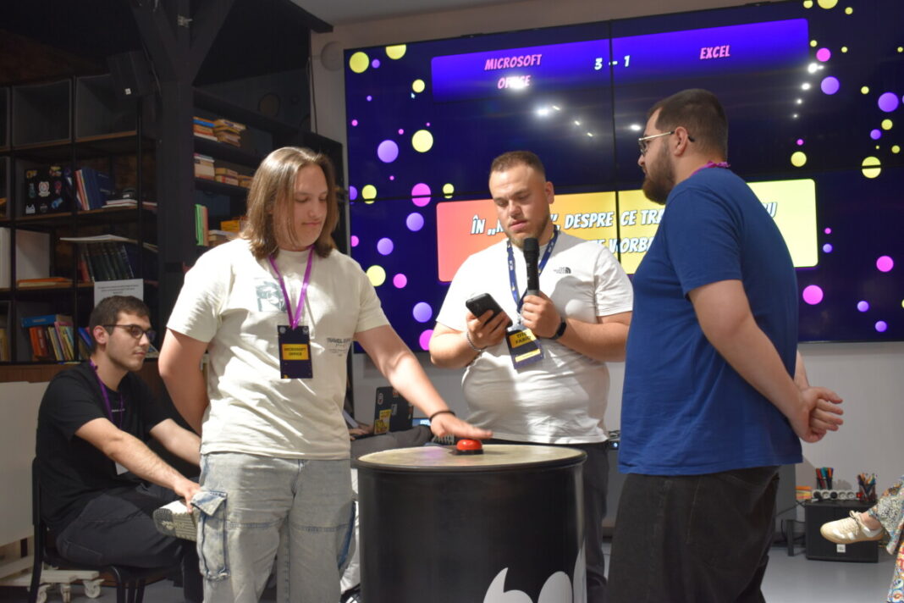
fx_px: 1017
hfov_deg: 47.9
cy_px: 302
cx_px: 452
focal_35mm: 40
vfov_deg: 33.0
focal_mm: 27
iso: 720
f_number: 4
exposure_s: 1/30
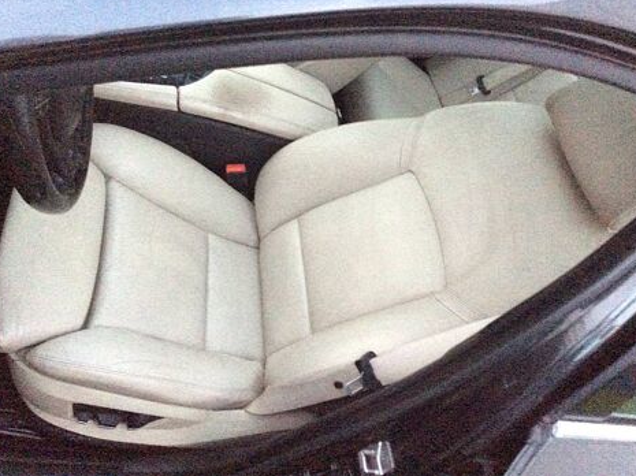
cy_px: 237
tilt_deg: -40.2
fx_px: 606
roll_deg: -44.3
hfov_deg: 55.4
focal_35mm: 33
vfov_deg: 42.9
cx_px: 315
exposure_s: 1/17
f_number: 2.4
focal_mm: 3.3
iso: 800
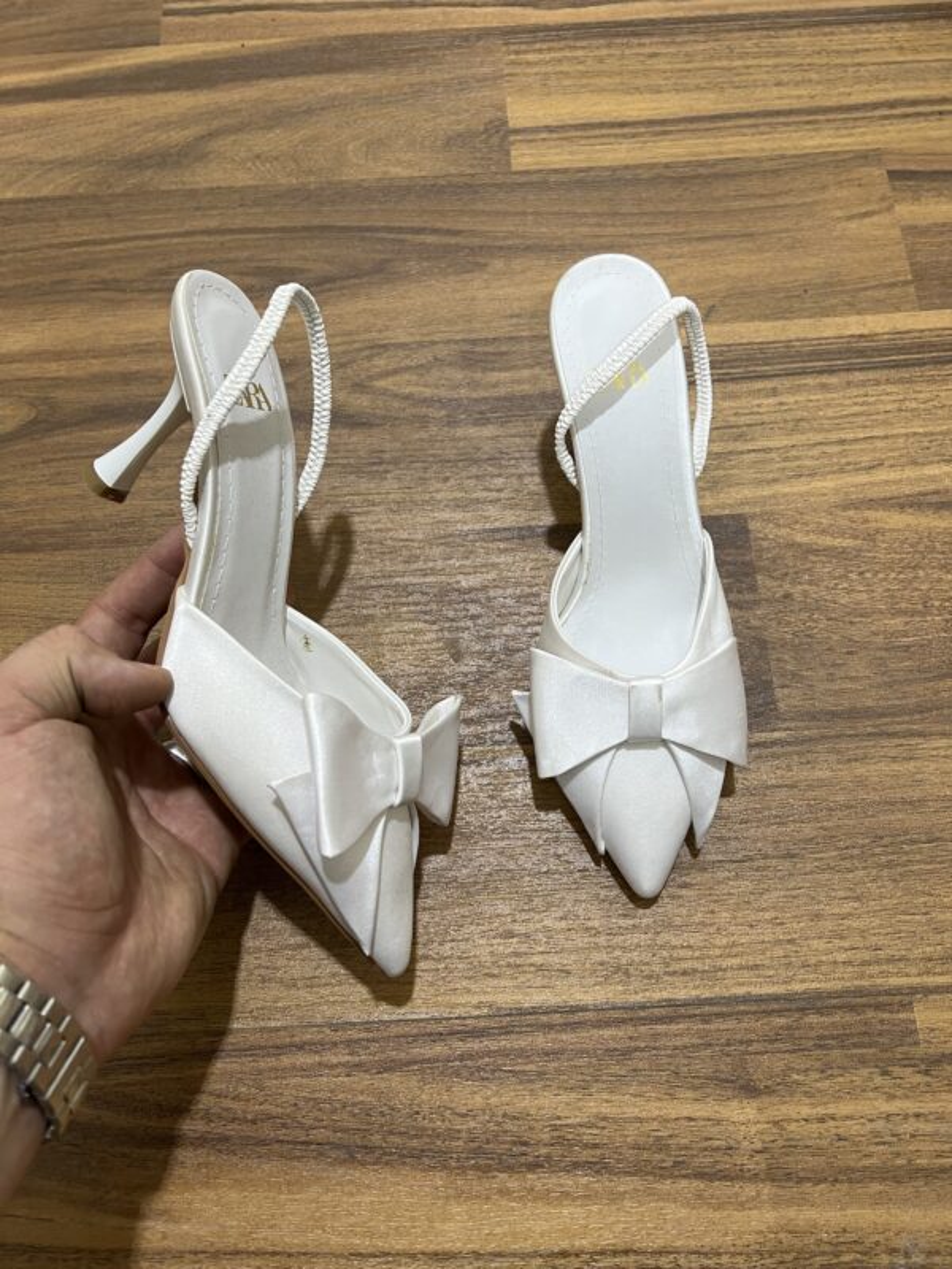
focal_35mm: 26
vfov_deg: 67.3
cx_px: 476
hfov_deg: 53.1
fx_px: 953
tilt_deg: -69.6
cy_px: 634
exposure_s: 1/50
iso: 80
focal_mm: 5.7
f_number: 1.5
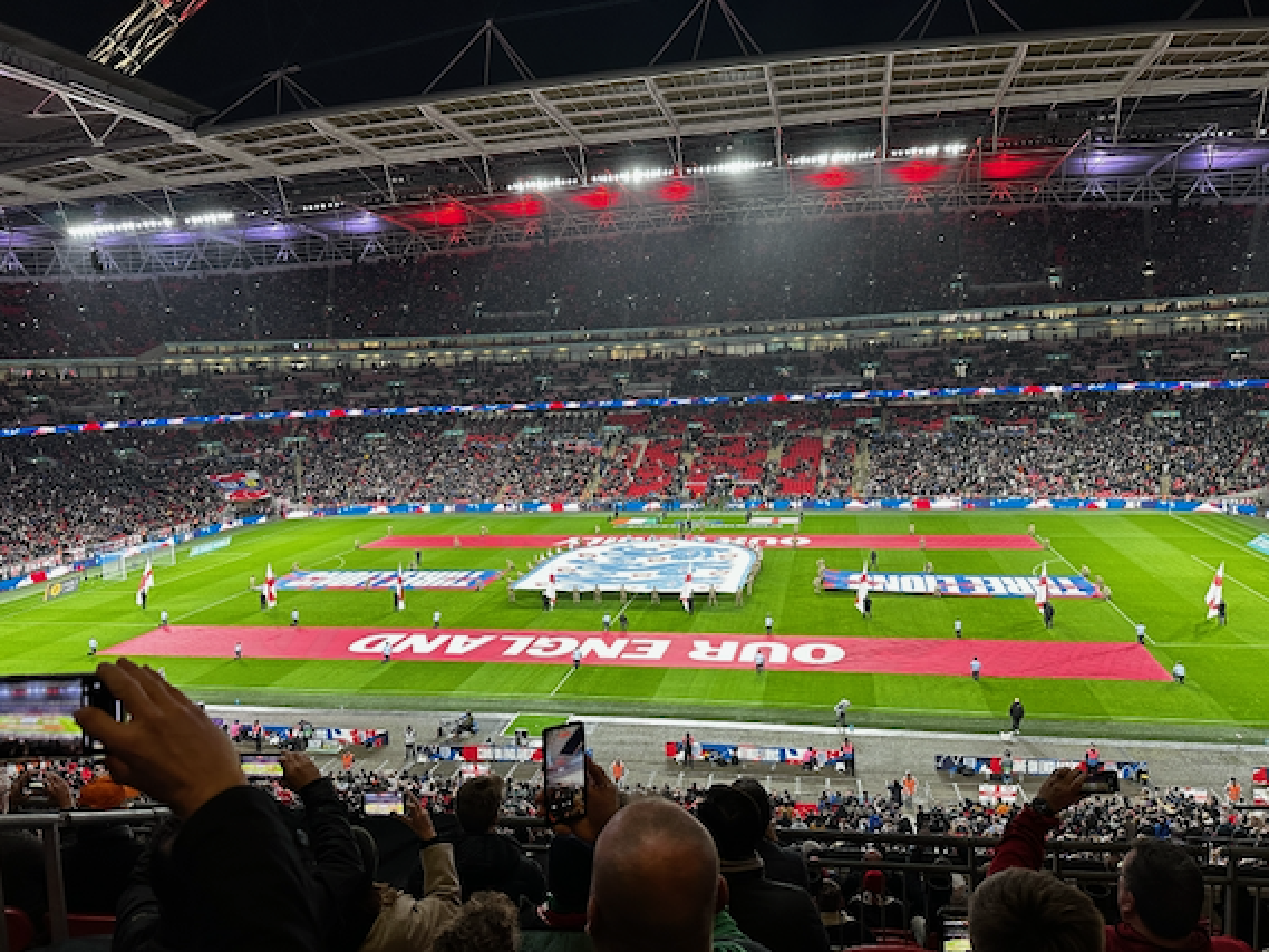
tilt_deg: -5.7
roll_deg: +2.4
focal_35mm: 27
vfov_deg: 51.4
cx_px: 631
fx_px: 990
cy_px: 473
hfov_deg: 65.3
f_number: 1.78
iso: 250
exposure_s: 1/108
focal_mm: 6.86
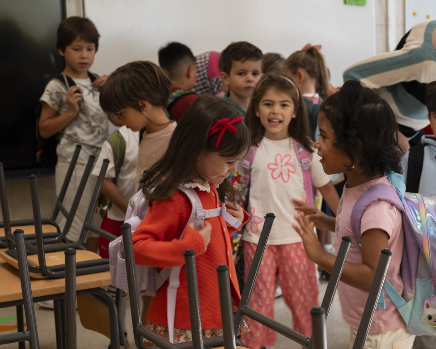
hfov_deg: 24.4
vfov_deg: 19.9
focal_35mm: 77
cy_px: 162
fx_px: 994
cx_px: 334
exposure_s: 1/40
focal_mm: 50
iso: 200
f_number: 5
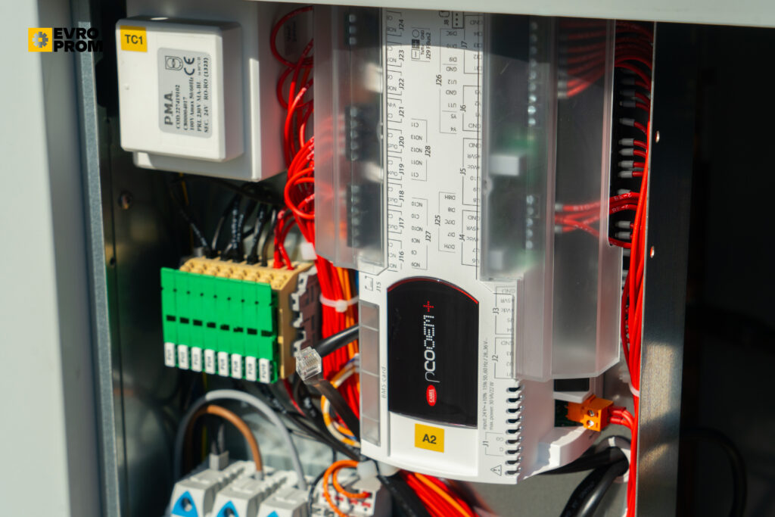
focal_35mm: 67
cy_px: 258
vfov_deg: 20.3
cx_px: 388
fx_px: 1442
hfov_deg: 30.1
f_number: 8
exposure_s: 1/400
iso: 100
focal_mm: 67
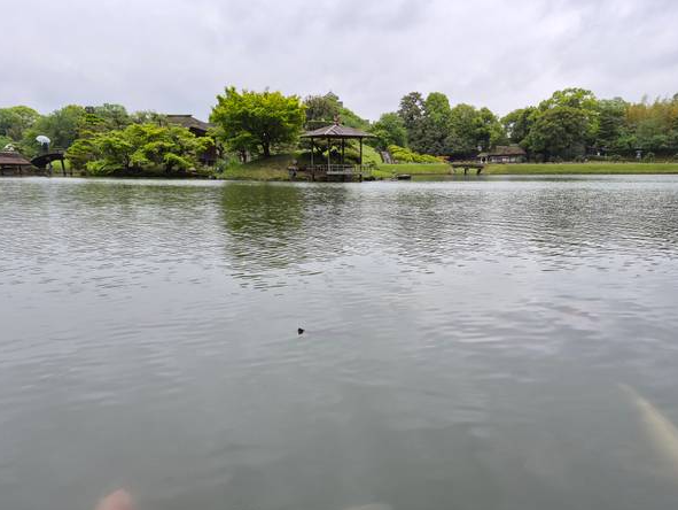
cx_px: 352
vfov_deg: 49.4
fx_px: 549
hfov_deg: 63.4
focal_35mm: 28
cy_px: 309
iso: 80
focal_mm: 5.4
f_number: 1.8
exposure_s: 1/872
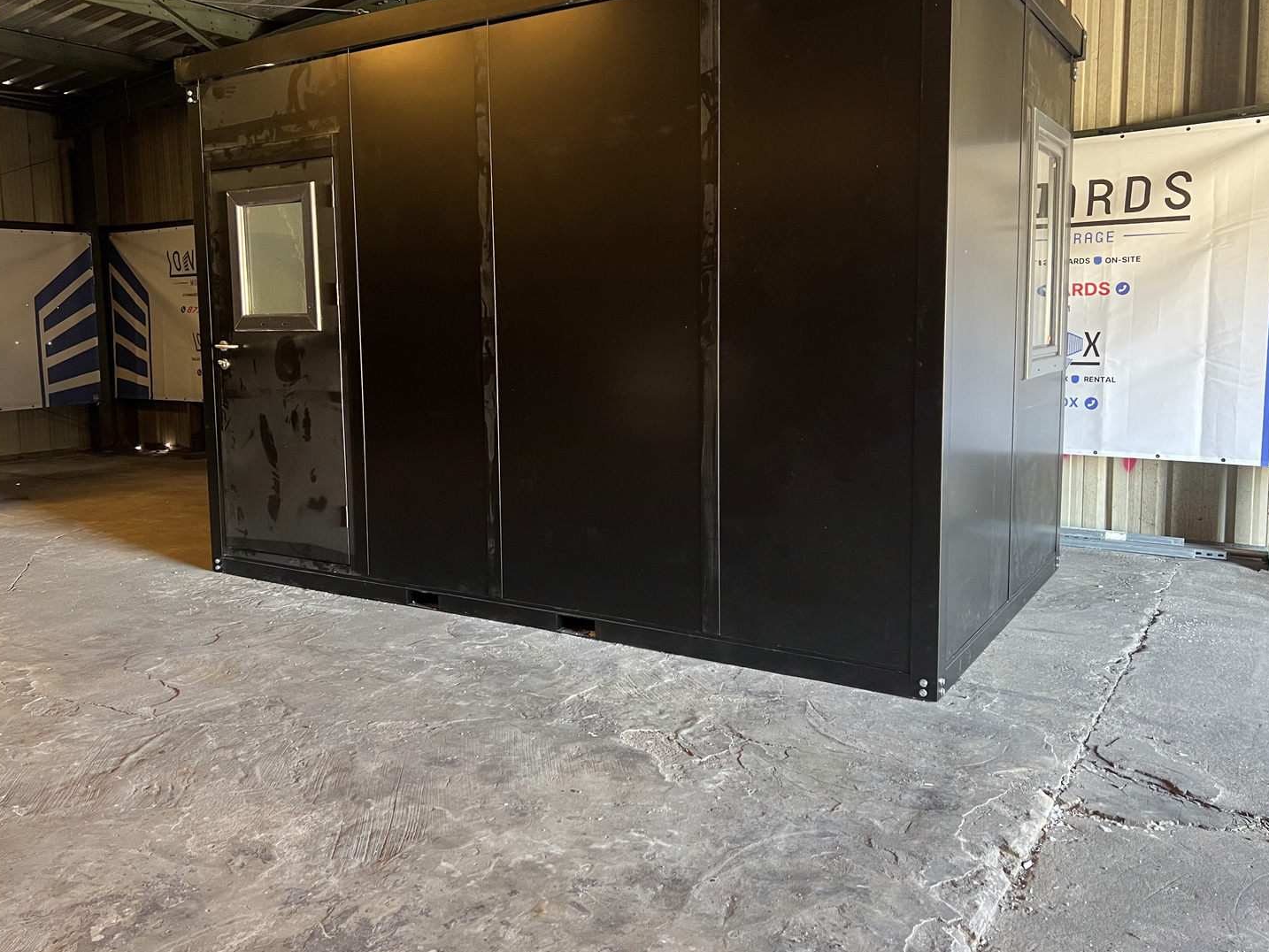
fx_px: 1063
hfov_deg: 61.6
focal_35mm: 29
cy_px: 427
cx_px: 602
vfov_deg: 48.2
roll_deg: +0.8
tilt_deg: -6.5
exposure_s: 1/60
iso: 400
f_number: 1.5
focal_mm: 5.7
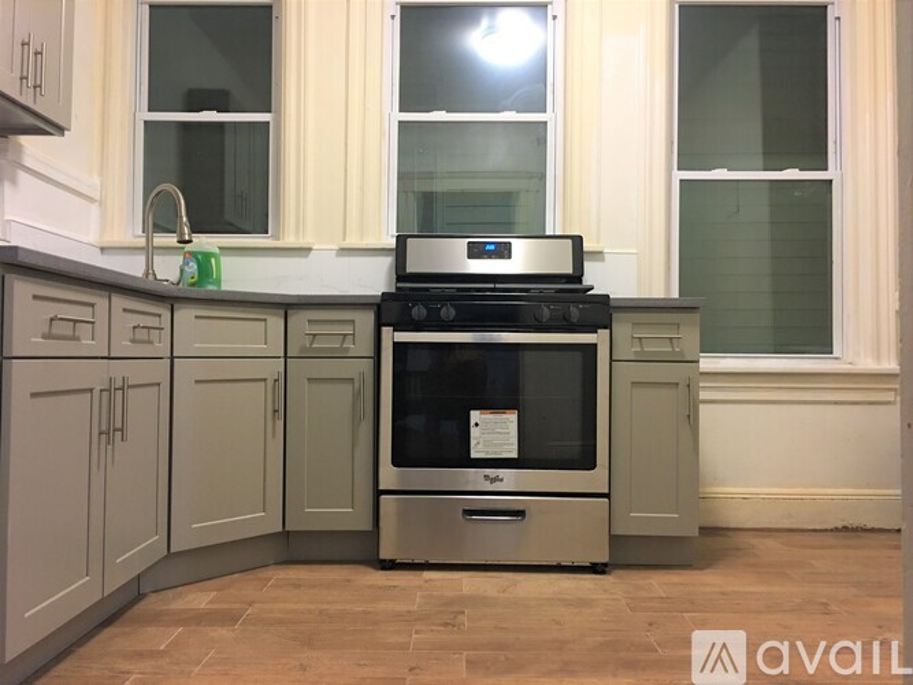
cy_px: 342
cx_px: 456
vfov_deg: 48.2
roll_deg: -1.0
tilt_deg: +2.6
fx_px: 765
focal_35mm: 29
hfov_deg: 61.7
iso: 64
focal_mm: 4.15
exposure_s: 1/15
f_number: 2.2
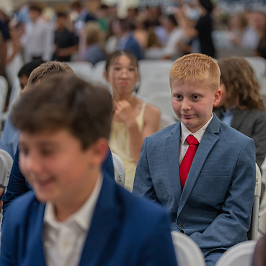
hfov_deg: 22.4
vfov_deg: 22.5
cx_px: 181
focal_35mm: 77
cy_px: 126
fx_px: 669
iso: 500
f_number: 1.2
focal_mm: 50
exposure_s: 1/640
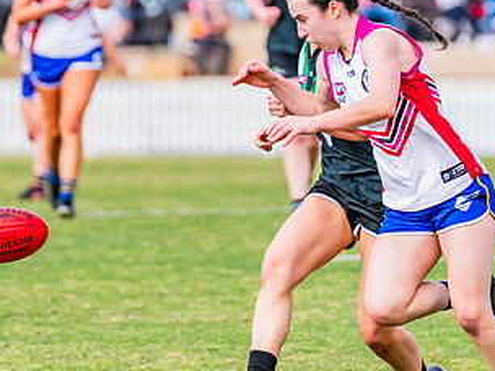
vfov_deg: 2.1
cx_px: 285
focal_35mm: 709
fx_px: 10139
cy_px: 245
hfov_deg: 2.8
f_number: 6.3
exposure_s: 1/1600
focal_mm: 310
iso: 800
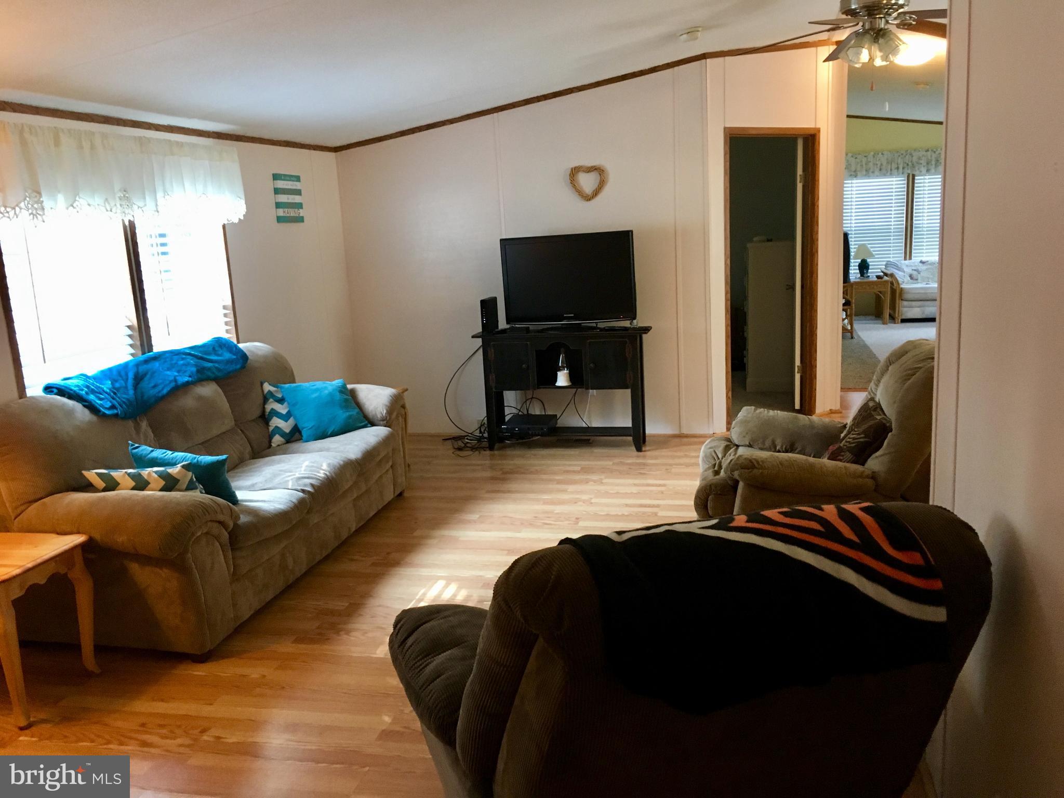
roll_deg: +4.9
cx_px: 532
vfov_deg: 48.2
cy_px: 399
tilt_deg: -8.0
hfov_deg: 61.7
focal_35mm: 29
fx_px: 891
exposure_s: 1/30
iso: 125
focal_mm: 4.15
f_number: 2.2
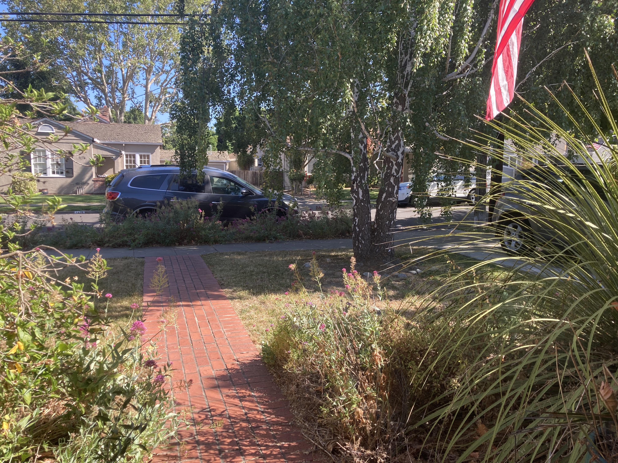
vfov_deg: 49.7
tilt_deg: -6.9
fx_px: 500
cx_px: 309
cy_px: 232
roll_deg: -1.1
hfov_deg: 63.4
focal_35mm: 28
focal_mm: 3.99
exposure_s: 1/355
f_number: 1.8
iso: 20
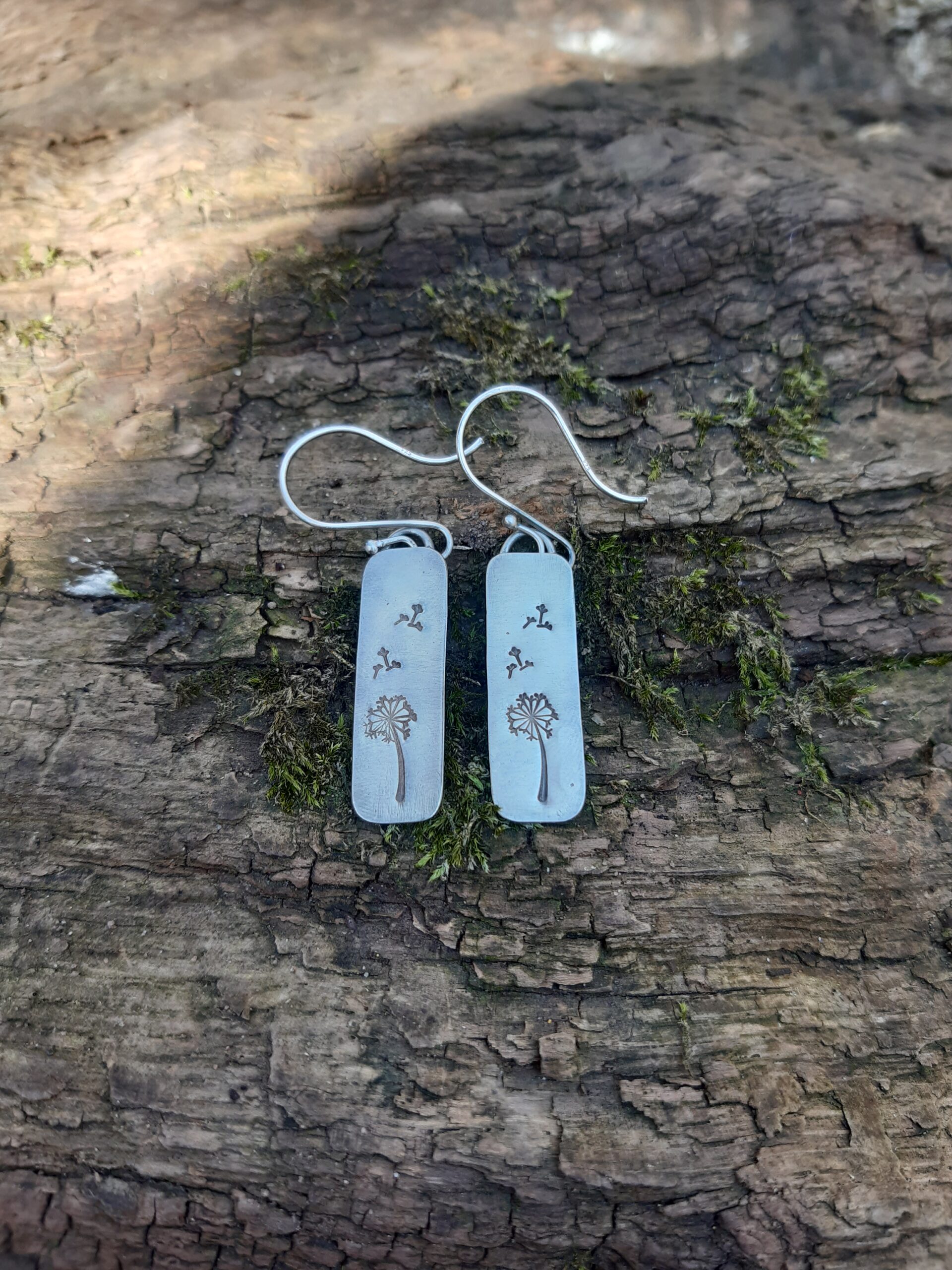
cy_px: 635
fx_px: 953
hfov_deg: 53.1
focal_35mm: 26
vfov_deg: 67.3
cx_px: 476
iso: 40
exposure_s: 1/115
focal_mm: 3.92
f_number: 1.7
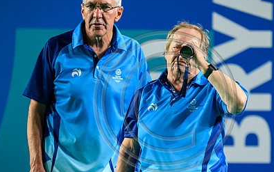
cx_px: 180
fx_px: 6938
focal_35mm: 929
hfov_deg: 2.3
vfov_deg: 1.4
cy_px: 101
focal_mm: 560
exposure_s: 1/1250
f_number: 4
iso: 4000
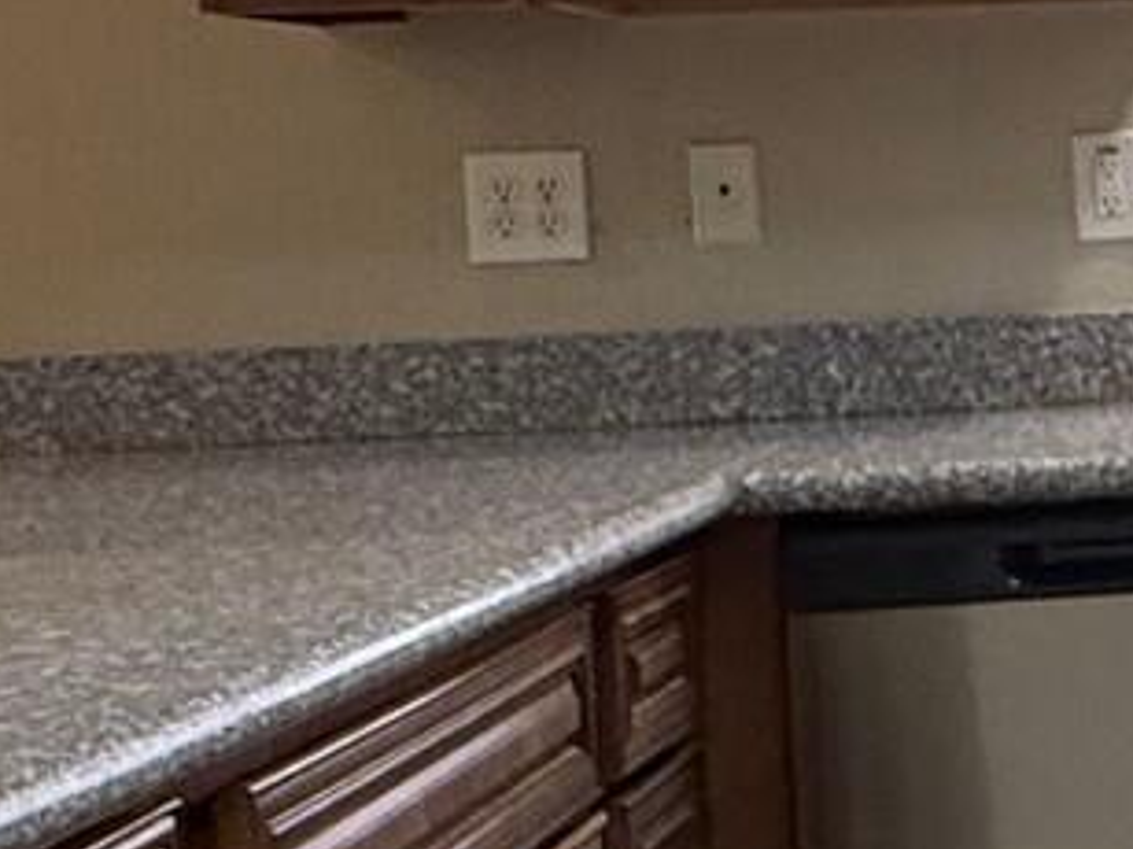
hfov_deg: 18.1
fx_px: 3010
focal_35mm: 92
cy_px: 269
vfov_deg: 16.0
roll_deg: +2.4
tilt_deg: -1.8
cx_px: 1871
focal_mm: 2.22
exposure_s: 1/63
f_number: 2.2
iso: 250
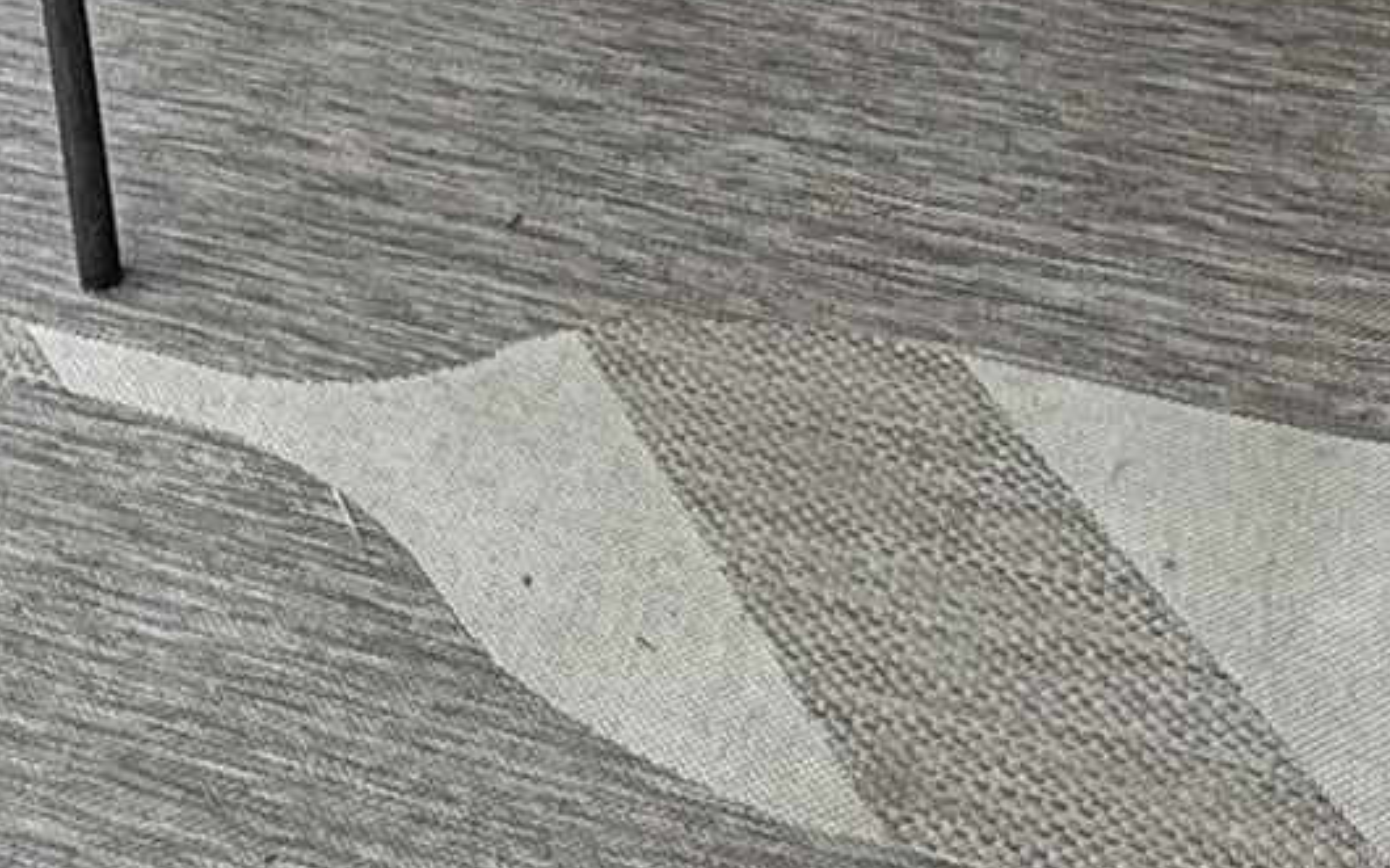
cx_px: 265
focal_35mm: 86
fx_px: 3257
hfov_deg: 23.7
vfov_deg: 10.5
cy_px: -1757
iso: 50
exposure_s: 1/1050
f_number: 2.2
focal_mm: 2.22
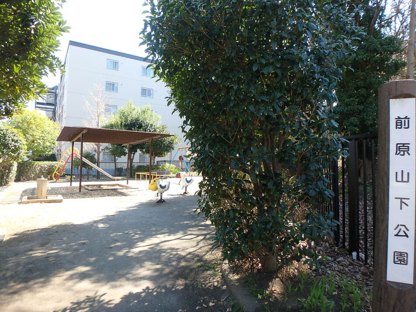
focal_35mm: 21
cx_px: 208
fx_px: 252
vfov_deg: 63.4
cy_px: 156
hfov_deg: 79.0
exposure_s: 1/160
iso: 125
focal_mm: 3.7
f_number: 3.5
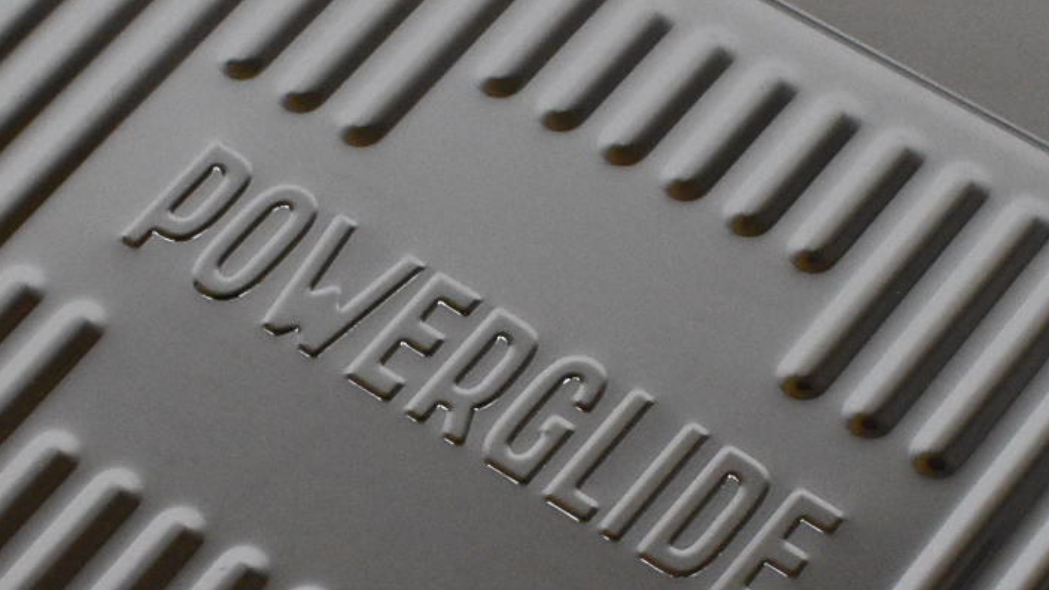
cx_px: 480
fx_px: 4089
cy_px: 544
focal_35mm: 147
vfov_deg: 8.2
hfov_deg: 14.6
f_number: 7.1
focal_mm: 22
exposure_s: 1/200
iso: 1250
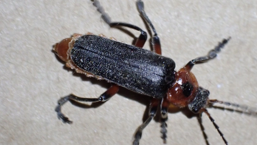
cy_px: 84
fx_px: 750
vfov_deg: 11.0
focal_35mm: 110
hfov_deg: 19.4
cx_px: 129
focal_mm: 18
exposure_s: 1/40
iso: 500
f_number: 4.9
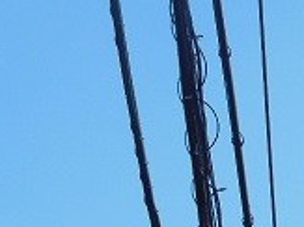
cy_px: 125
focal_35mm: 294
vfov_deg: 5.0
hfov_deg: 6.6
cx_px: 483
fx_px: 2580
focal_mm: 10.7
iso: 125
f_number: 5
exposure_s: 1/500
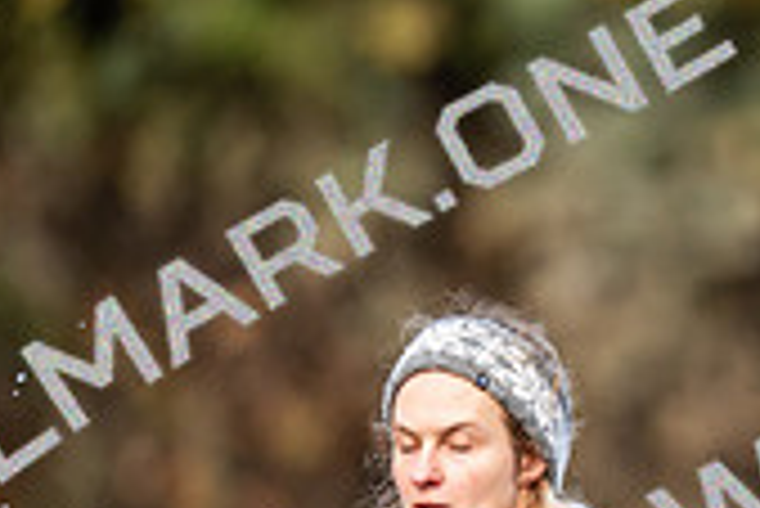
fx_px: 43588
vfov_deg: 0.7
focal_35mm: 2063
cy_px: 578
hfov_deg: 1.0
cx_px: 1205
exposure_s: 1/2500
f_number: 4
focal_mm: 600
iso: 2000
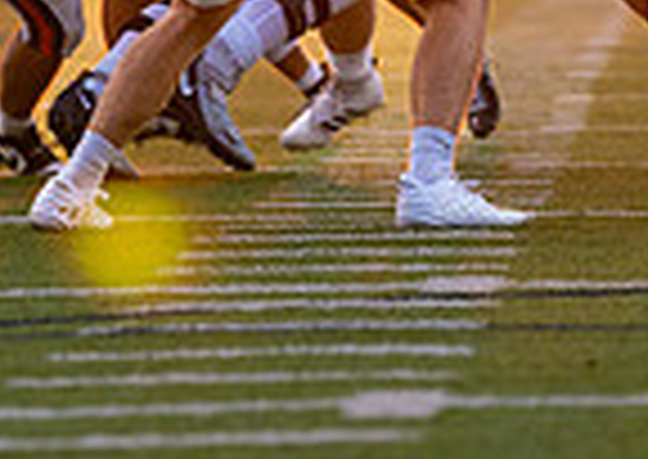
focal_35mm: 659
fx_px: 12094
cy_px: -207
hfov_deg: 3.1
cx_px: 334
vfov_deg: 2.2
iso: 800
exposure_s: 1/2000
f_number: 2.8
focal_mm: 125
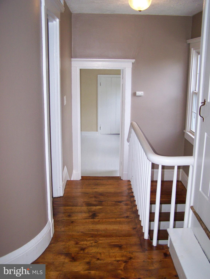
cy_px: 140
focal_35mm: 38
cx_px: 105
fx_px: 307
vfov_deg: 48.9
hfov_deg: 37.8
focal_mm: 6.3
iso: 160
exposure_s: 1/60
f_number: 2.8
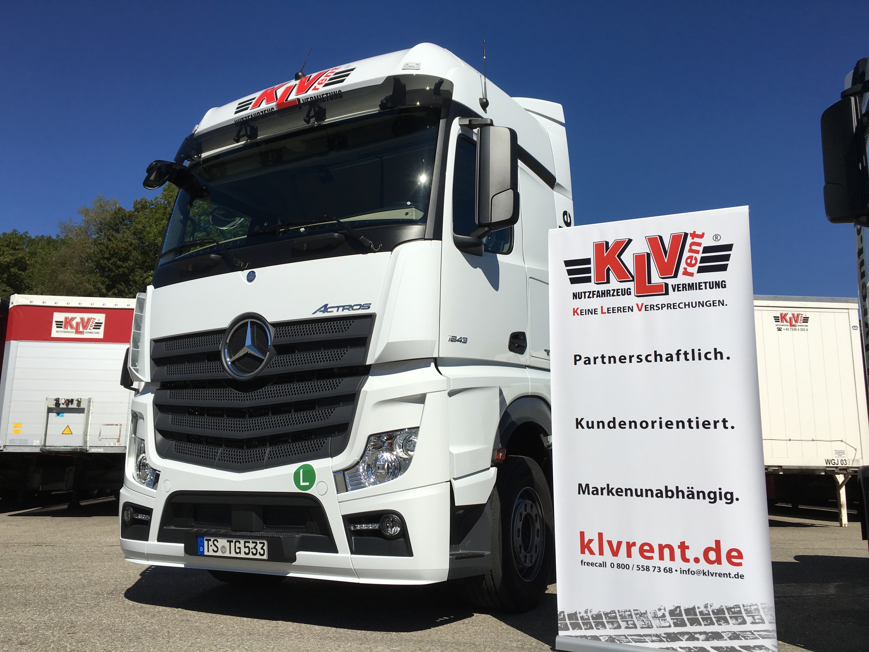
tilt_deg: +10.2
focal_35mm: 29
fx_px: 728
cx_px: 434
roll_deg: -0.4
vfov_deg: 48.2
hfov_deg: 61.7
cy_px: 326
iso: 25
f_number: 2.2
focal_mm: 4.15
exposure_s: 1/3205
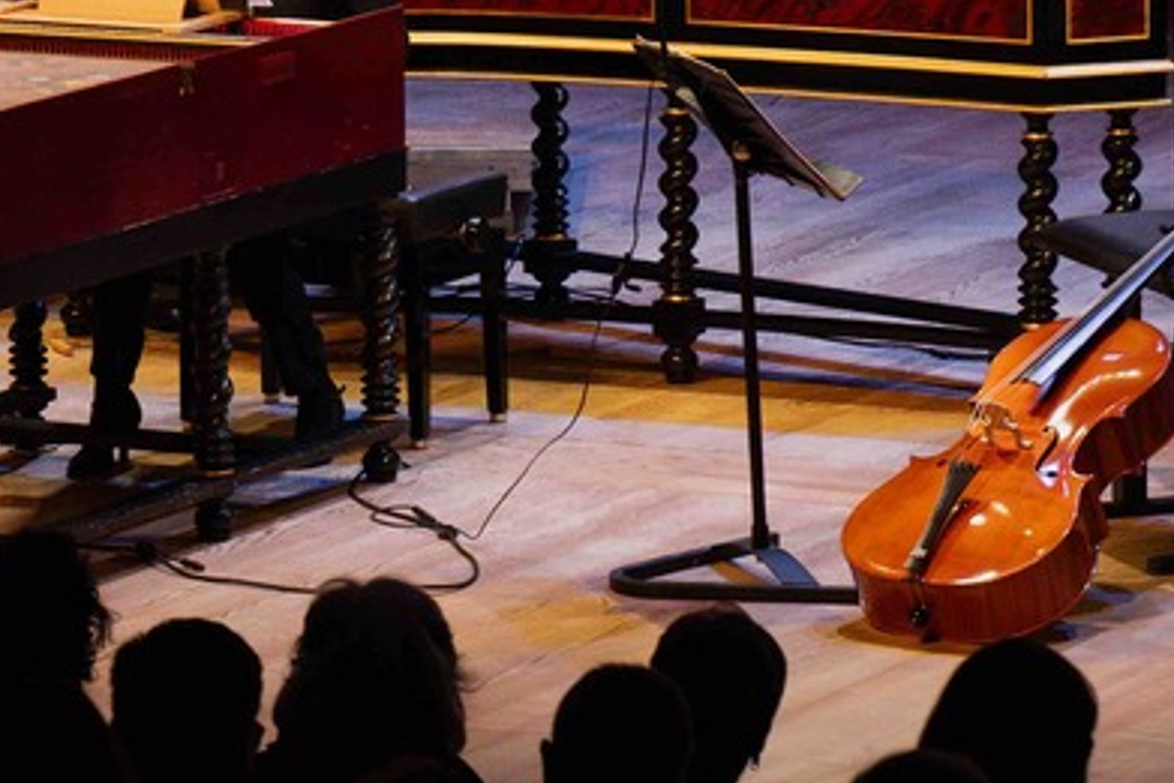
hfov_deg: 7.1
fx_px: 9395
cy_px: -8
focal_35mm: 288
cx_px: 210
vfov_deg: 4.8
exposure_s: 1/160
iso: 6400
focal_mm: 88
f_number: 4.5
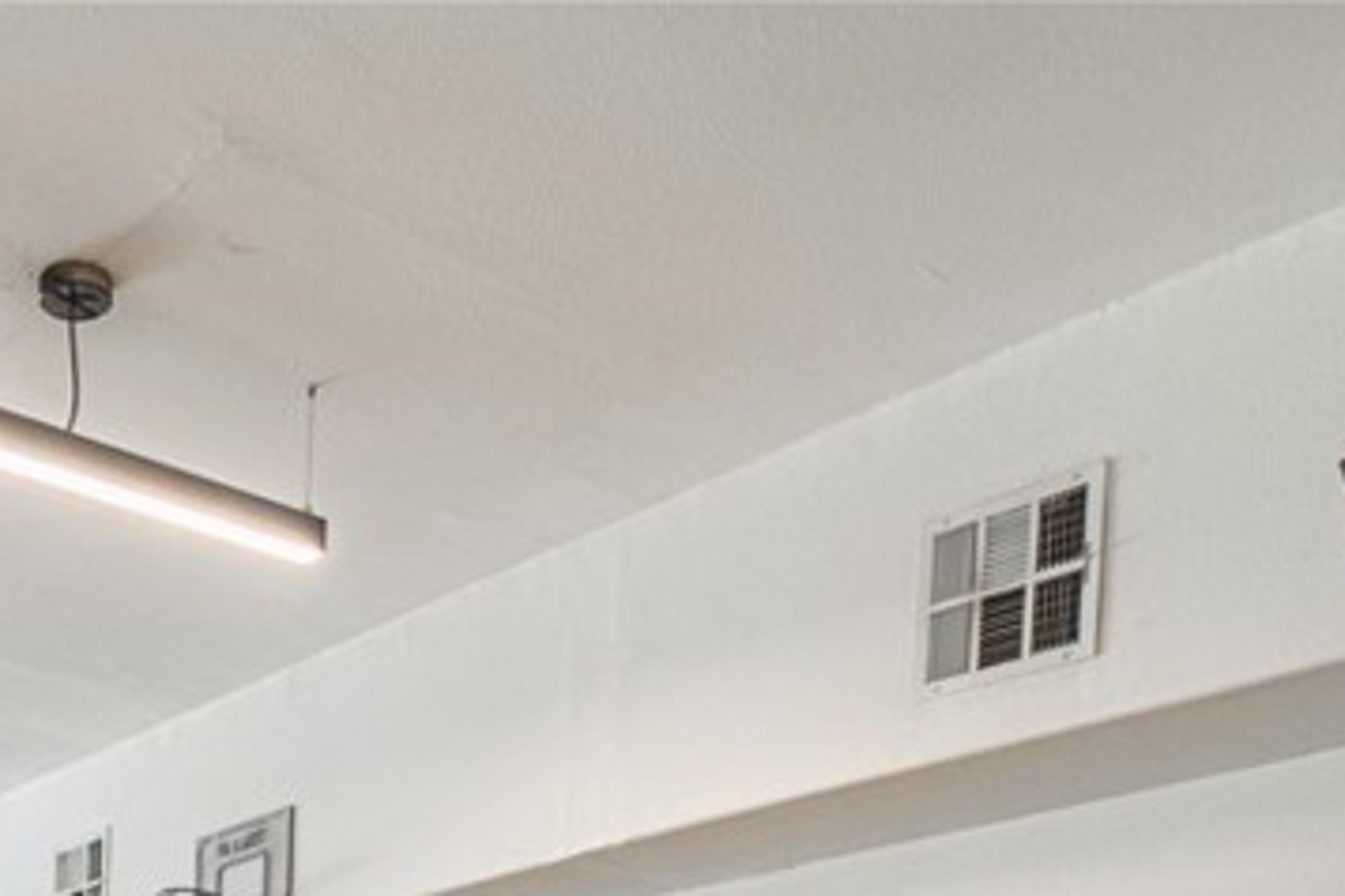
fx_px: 1606
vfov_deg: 25.1
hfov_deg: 42.5
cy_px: 1280
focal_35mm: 43
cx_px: 192
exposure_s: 1/50
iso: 100
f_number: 7.1
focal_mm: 10
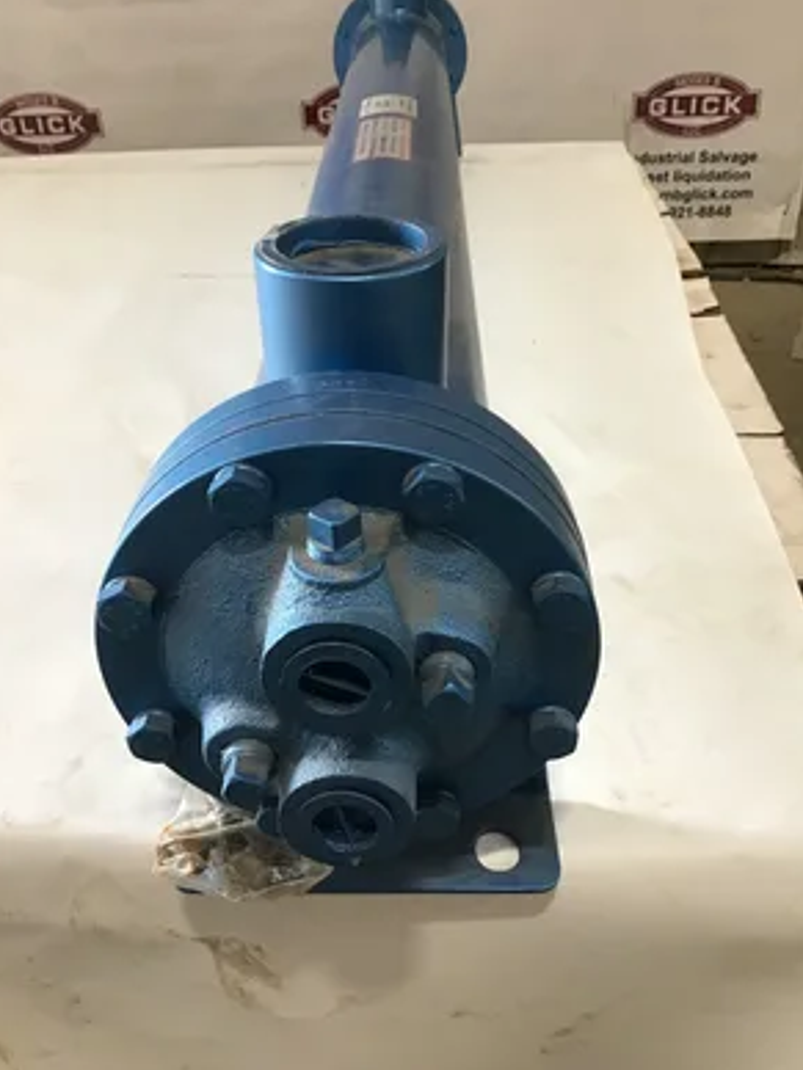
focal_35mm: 32
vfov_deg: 56.8
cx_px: 395
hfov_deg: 44.2
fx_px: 990
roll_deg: +1.4
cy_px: 546
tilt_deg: -32.7
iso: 64
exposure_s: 1/30
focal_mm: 3.3
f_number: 2.4
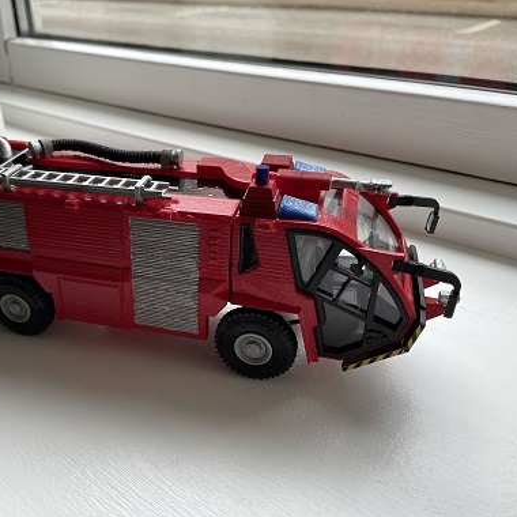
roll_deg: +2.0
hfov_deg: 51.6
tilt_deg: -30.0
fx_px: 524
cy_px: 258
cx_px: 174
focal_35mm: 31
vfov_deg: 52.5
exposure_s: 1/113
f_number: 1.6
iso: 125
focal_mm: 4.2
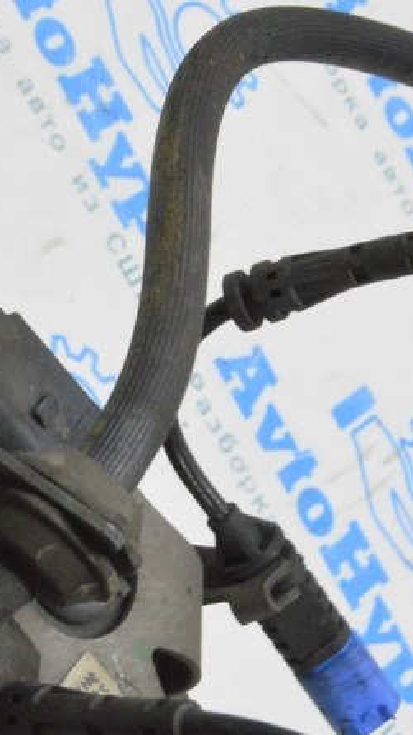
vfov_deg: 15.7
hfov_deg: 8.8
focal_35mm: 137
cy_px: 416
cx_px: 120
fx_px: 2666
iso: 6400
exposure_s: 1/20
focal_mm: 38
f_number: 20
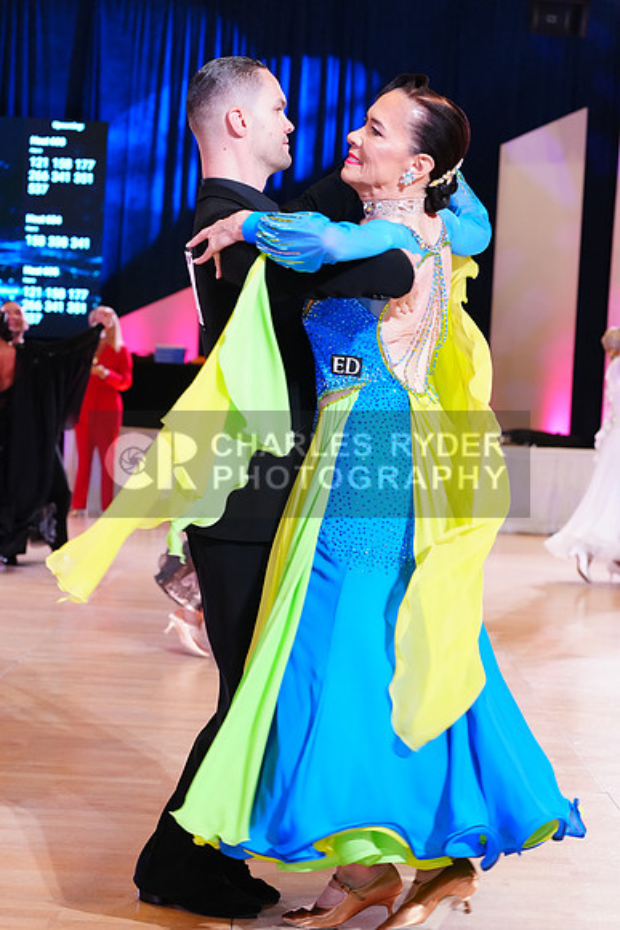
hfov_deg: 19.5
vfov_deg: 28.8
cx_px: 310
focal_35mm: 70
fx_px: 1807
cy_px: 465
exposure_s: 1/250
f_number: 4.5
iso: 3200
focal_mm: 70
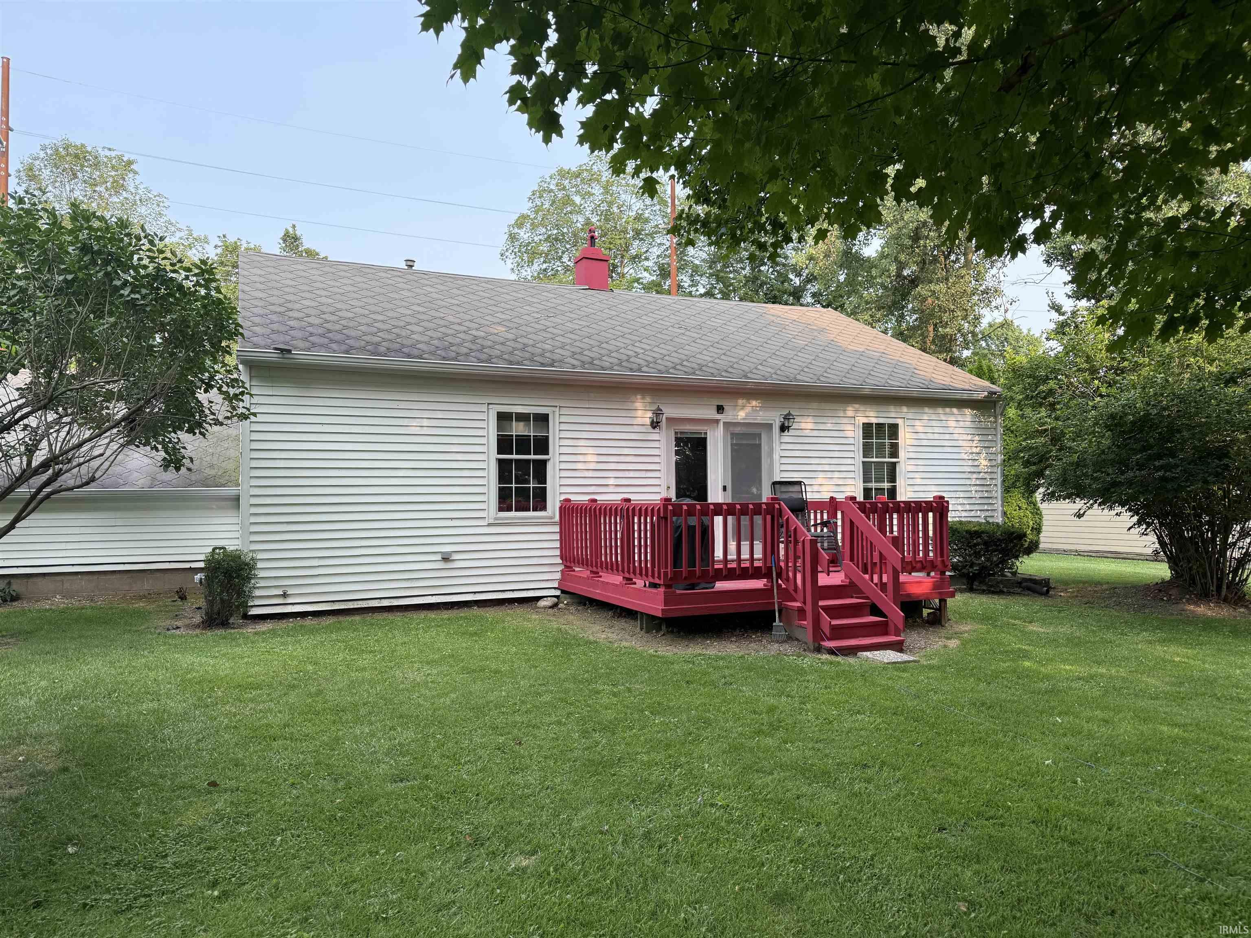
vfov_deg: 56.8
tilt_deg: +1.8
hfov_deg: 71.6
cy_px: 469
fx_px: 867
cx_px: 626
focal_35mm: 24
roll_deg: +0.7
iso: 100
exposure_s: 1/979
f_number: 1.78
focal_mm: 6.76
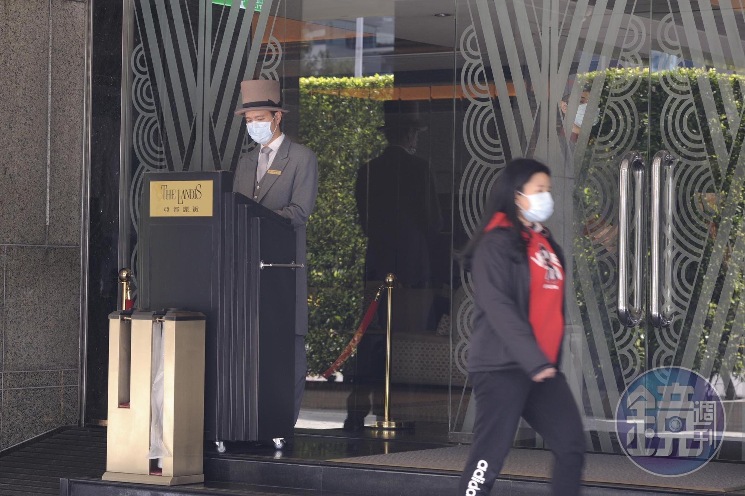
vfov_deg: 13.0
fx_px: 2172
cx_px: 372
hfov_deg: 19.5
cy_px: 248
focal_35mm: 105
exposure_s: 1/100
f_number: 5.6
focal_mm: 105
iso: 800
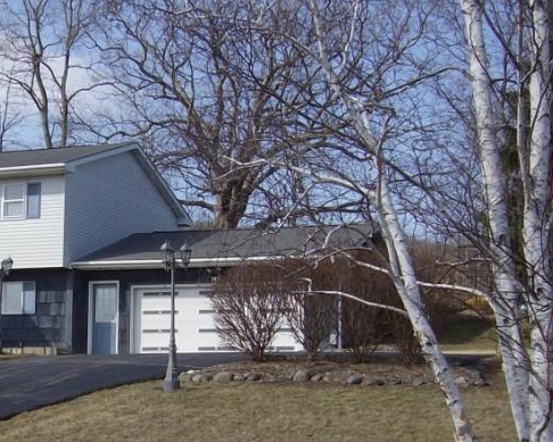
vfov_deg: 20.6
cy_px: 301
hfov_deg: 25.3
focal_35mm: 74
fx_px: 1211
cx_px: 114
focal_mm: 6
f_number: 4.7
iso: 100
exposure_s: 1/750
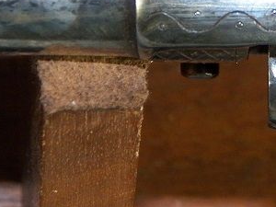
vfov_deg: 6.9
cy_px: -60
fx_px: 1698
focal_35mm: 213
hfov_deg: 9.2
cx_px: 271
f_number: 3.6
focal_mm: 14.4
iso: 400
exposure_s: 1/40
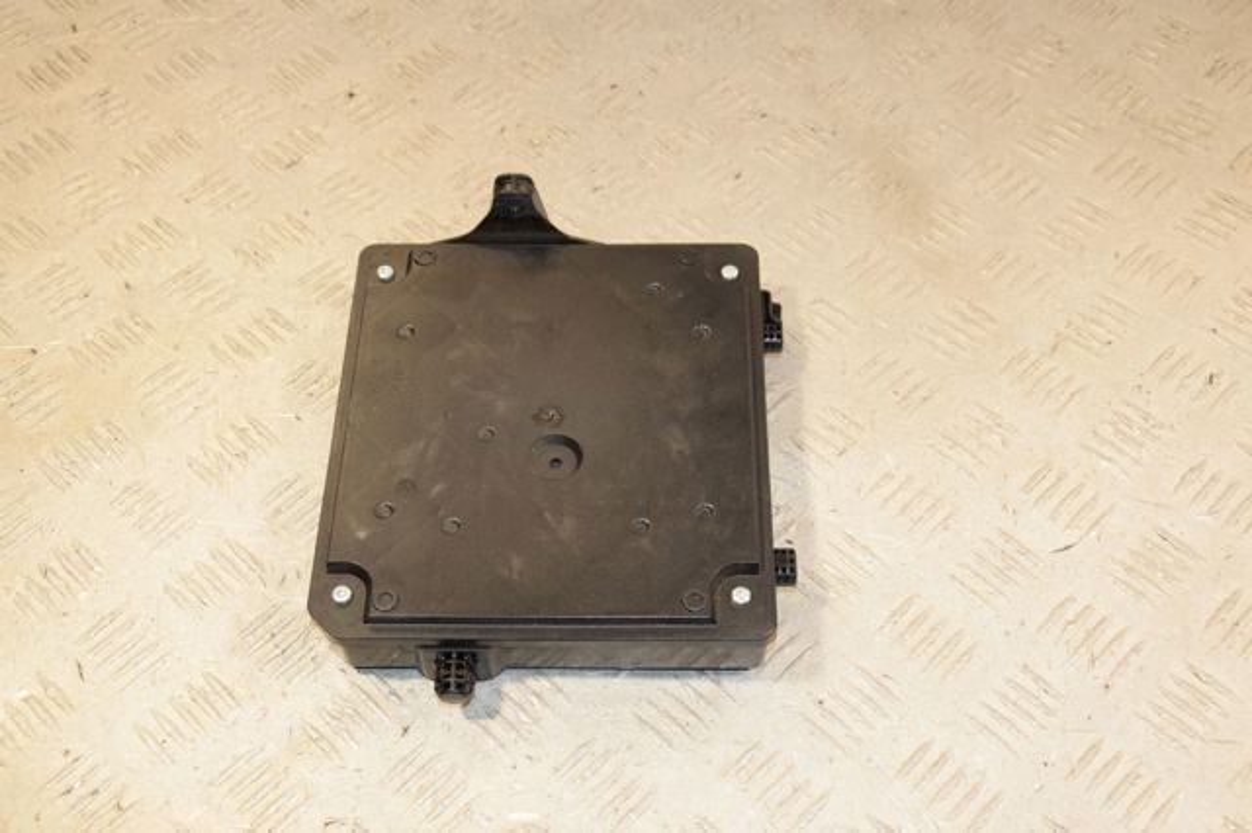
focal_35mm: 45
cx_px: 626
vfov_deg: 29.8
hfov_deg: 43.6
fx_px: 1564
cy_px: 416
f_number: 7.1
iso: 800
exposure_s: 1/200
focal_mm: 30
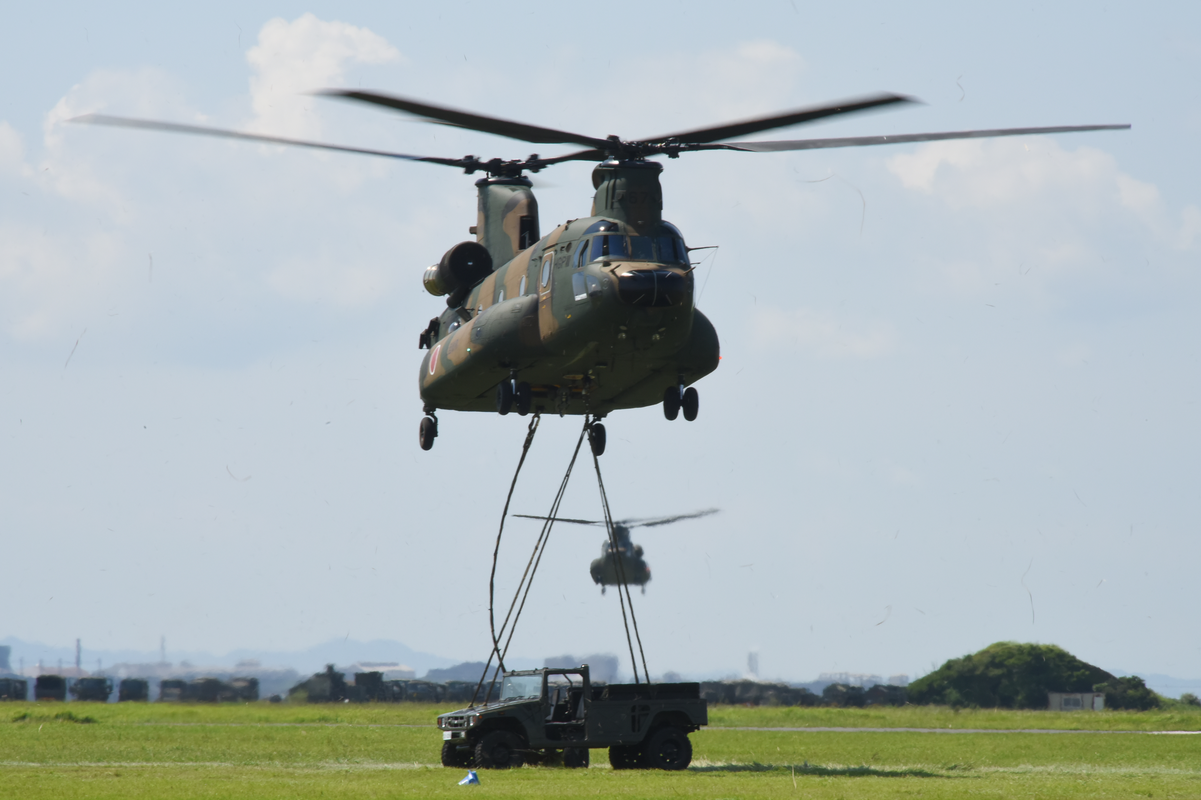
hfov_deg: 6.7
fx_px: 10241
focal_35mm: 307
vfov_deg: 4.5
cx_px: 598
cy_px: 396
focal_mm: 300
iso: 800
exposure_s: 1/160
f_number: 36
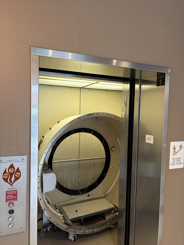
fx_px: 184
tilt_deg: -2.2
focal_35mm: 26
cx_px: 92
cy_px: 122
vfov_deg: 67.3
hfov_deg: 53.1
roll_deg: -1.8
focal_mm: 5.96
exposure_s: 1/60
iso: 80
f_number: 1.6
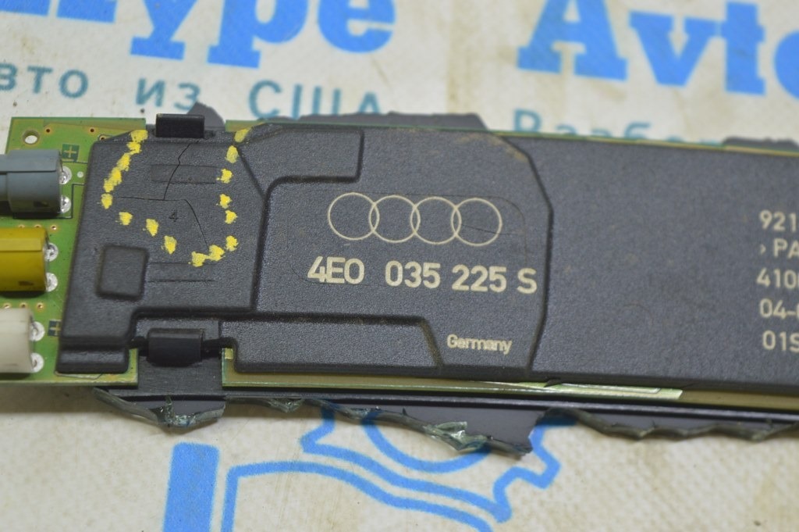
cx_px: 400
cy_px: 266
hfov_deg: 24.6
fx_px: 1830
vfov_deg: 16.5
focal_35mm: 82
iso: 400
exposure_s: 1/20
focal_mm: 55
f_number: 5.6
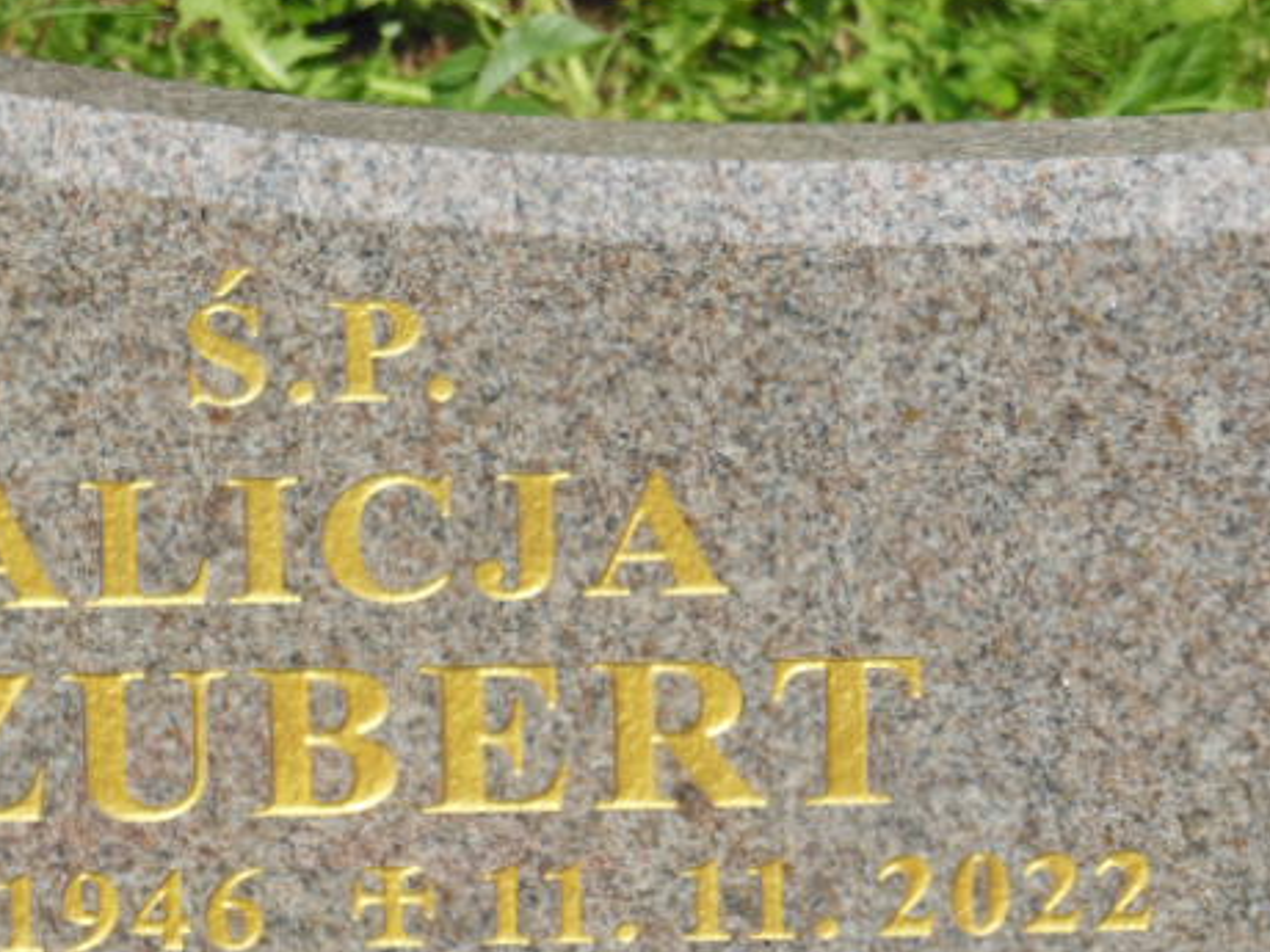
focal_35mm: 203
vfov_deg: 7.3
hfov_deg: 9.7
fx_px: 7448
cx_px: 409
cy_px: 469
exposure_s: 1/640
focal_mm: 26.1
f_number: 5.2
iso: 125
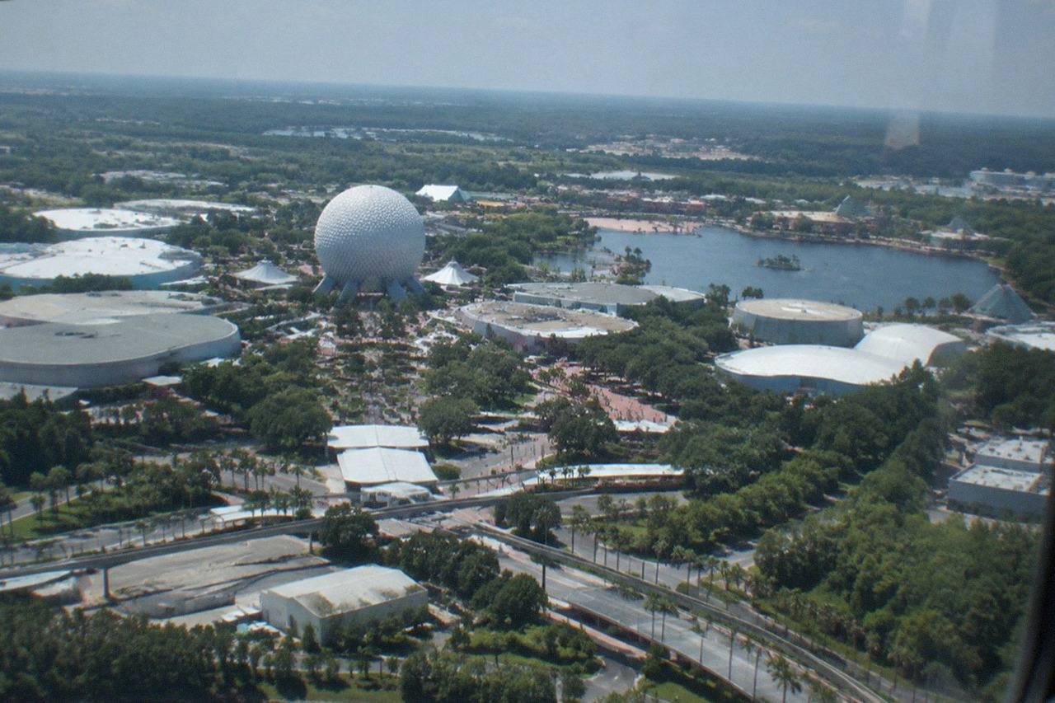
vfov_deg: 13.0
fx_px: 3076
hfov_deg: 19.5
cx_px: 528
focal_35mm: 105
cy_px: 352
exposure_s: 1/500
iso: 400
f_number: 6.3
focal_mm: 105
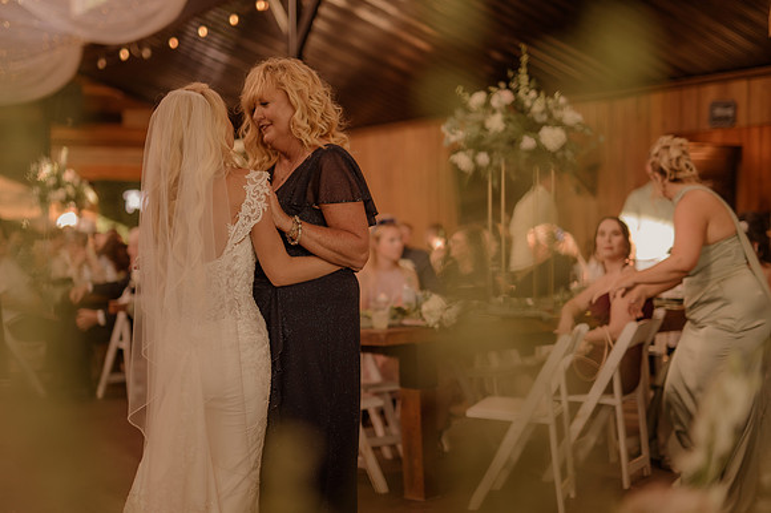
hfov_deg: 34.4
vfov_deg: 23.3
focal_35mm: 58
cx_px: 325
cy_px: 281
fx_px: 1243
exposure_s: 1/200
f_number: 2
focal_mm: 50
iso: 200
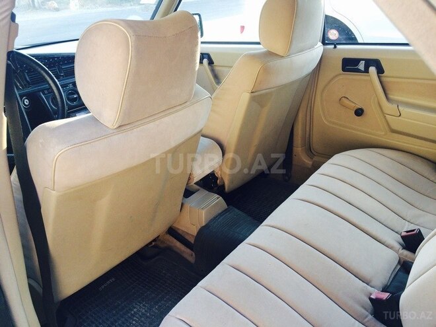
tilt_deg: -27.9
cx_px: 218
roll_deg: +3.5
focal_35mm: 29
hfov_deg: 61.7
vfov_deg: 48.2
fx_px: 365
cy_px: 164
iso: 50
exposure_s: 1/100
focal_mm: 4.15
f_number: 2.2
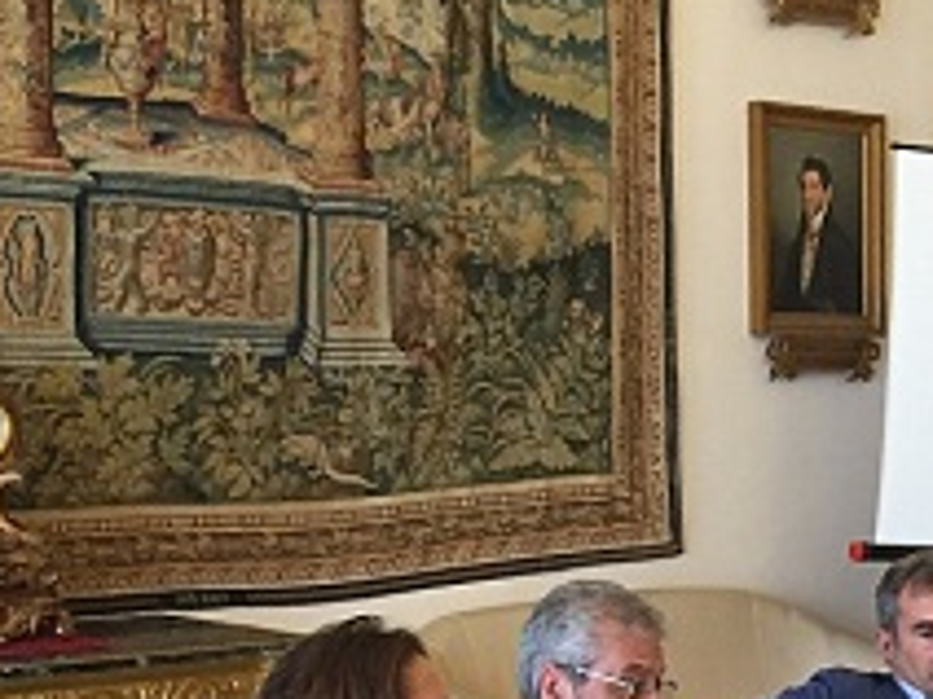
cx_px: 713
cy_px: 556
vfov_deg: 16.5
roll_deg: -1.8
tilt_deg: -4.7
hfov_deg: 21.8
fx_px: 2399
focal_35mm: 89
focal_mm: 4.15
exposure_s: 1/33
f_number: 2.2
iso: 200
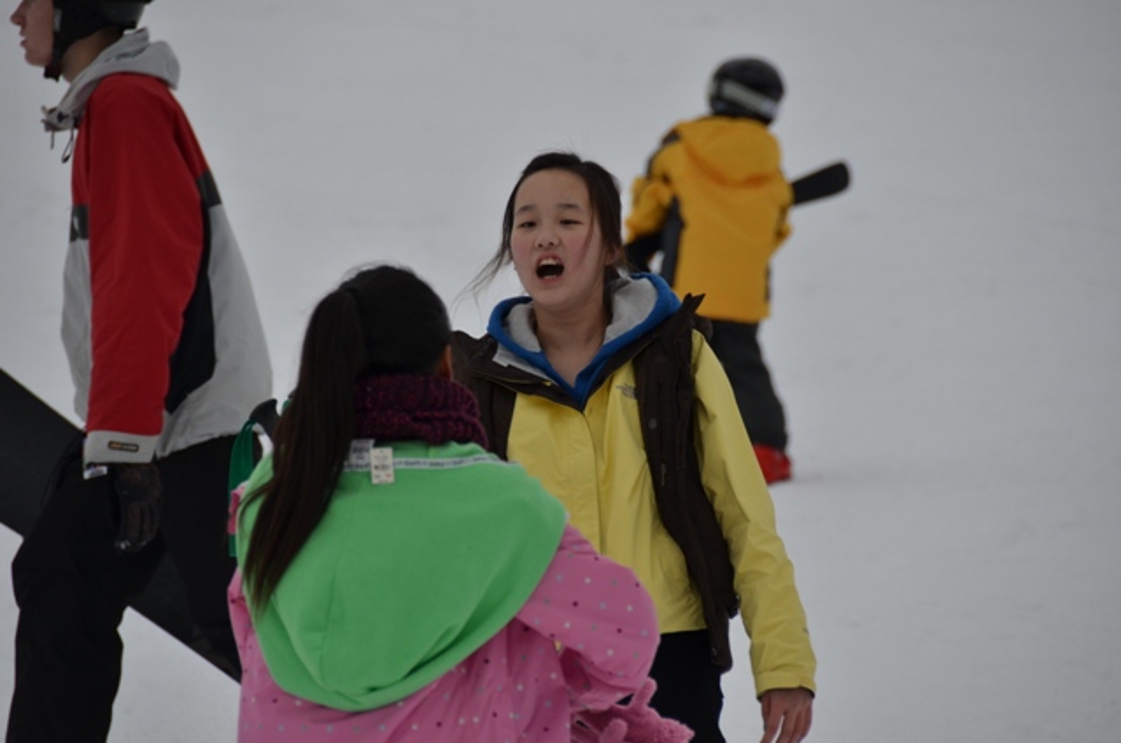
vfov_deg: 4.6
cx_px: 560
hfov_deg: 6.9
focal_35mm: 300
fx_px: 9323
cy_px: 372
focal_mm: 200
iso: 280
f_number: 5.6
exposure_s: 1/500
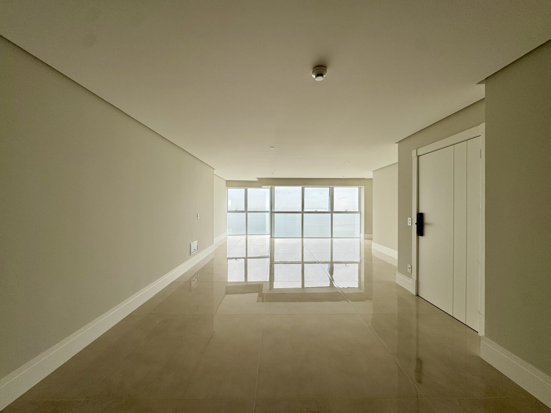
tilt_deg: -1.5
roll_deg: -0.2
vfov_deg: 85.7
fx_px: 223
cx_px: 276
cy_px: 206
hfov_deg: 102.1
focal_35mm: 14
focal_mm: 2.22
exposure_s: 1/100
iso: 40
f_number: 2.2
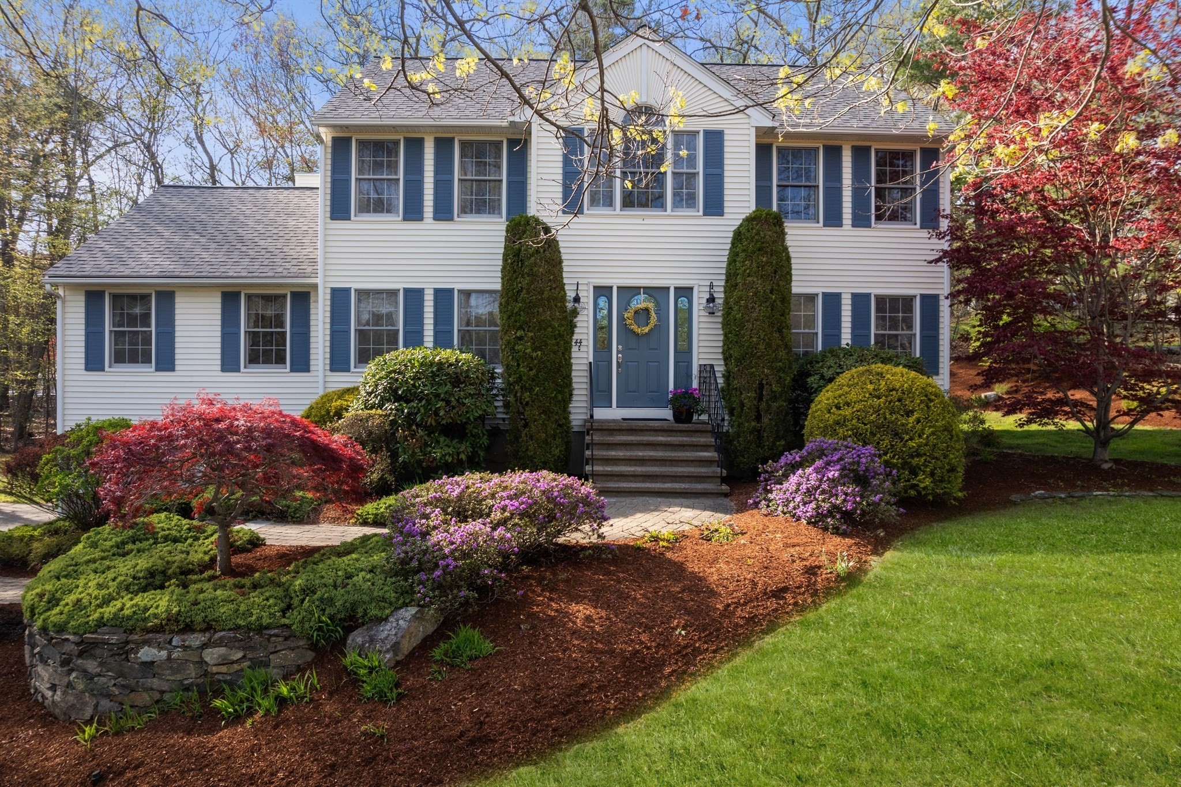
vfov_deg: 57.2
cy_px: 394
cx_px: 590
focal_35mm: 22
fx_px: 721
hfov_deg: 78.6
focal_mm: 8.38
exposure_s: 1/320
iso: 100
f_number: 2.8
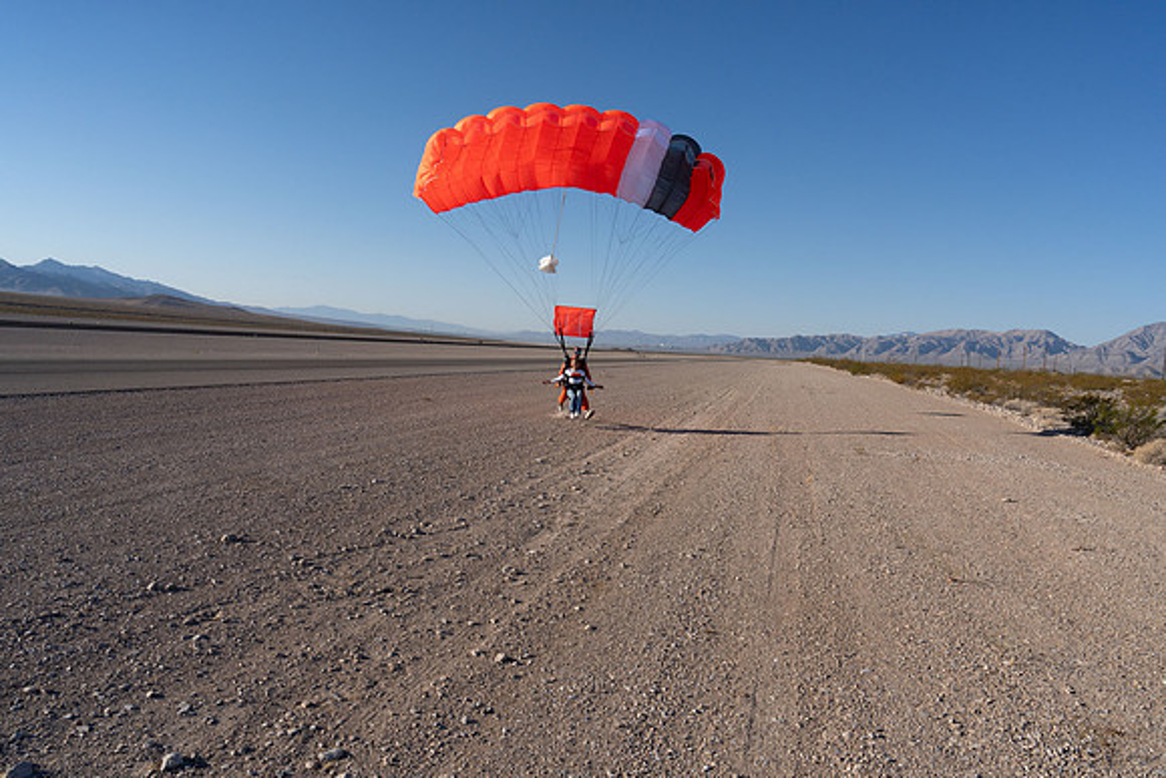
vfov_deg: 53.2
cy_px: 389
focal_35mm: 24
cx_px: 583
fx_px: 777
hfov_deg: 73.7
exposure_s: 1/2000
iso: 800
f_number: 10
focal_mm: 24
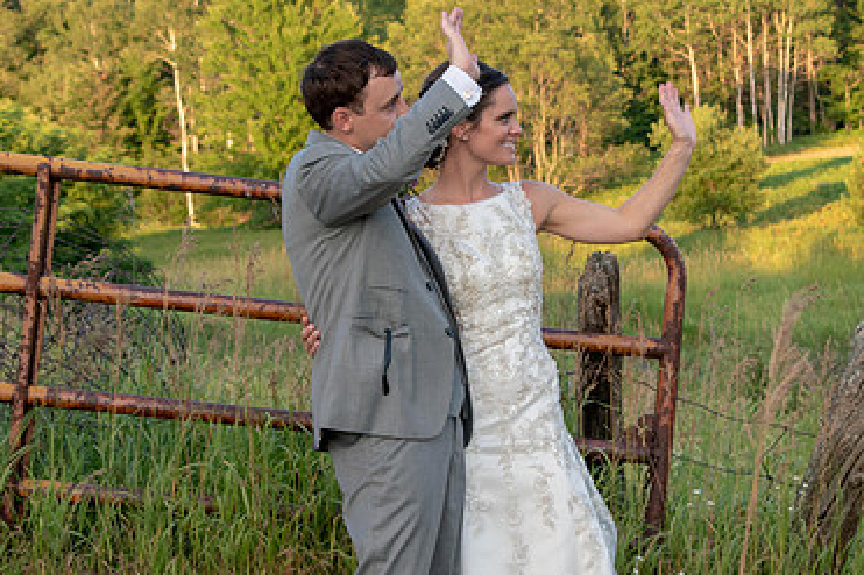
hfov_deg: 15.9
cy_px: 308
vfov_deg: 10.6
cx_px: 503
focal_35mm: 129
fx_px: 3094
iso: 400
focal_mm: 55
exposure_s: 1/200
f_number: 7.1
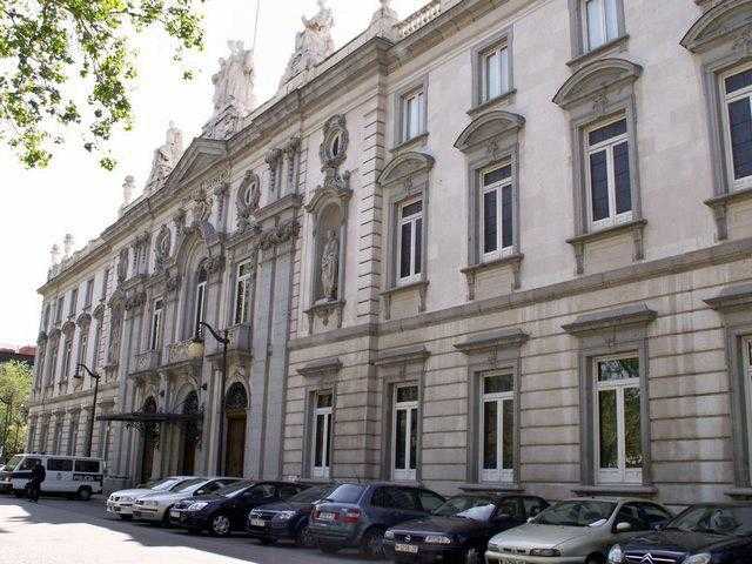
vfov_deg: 40.7
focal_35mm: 35
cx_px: 376
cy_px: 282
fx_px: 760
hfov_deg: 52.6
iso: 50
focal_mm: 5.86
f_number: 5
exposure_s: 1/125
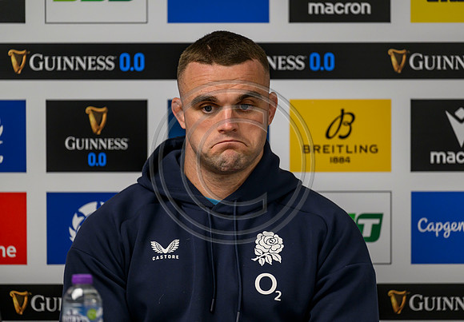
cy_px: 152
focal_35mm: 221
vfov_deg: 6.4
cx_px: 257
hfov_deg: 9.2
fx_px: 2884
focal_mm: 200
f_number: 3.2
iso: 1600
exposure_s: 1/500
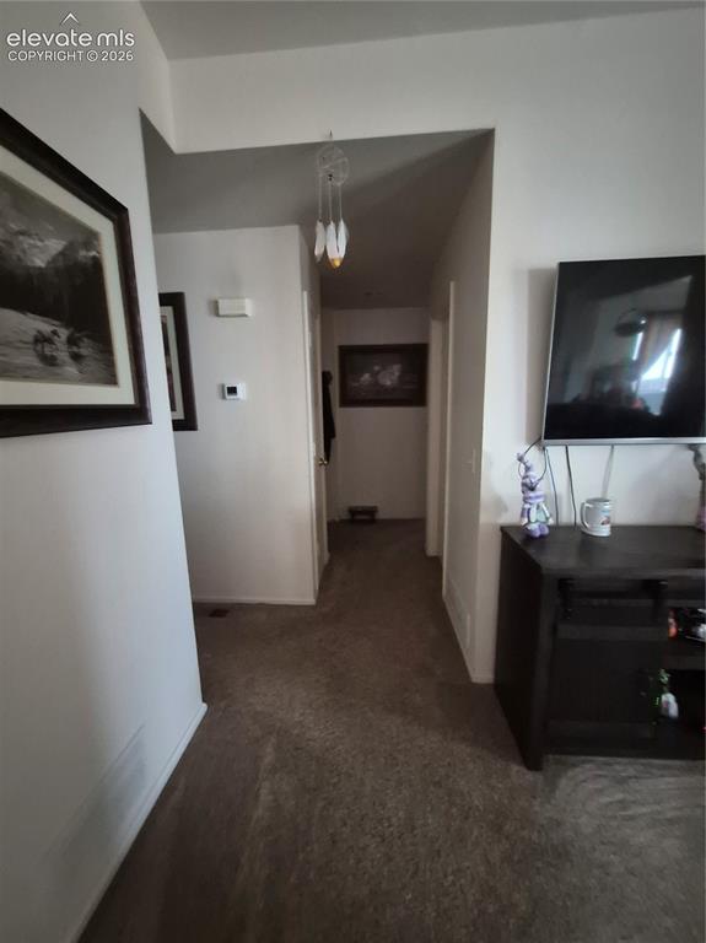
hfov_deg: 89.9
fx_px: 354
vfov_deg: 106.2
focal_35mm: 13
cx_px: 353
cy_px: 472
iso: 1250
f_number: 2.2
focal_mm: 1.74
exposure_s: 1/24
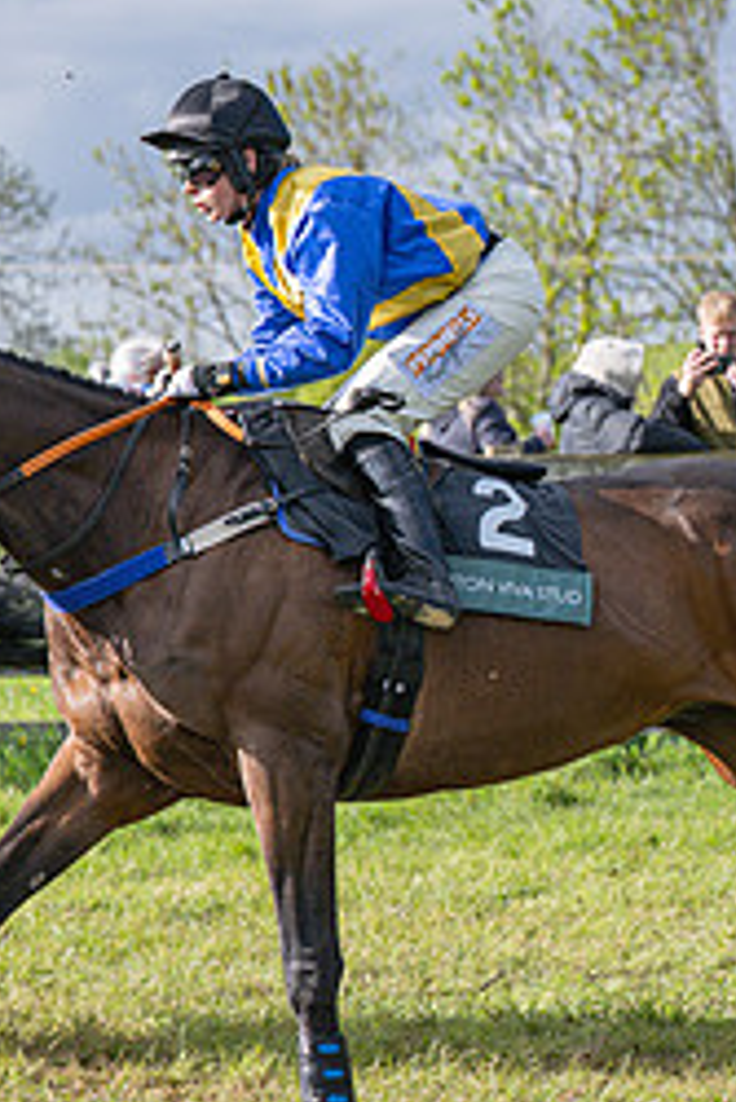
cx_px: 535
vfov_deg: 10.9
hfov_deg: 7.3
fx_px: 5788
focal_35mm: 189
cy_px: 741
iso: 400
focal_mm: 70
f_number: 4
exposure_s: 1/3200
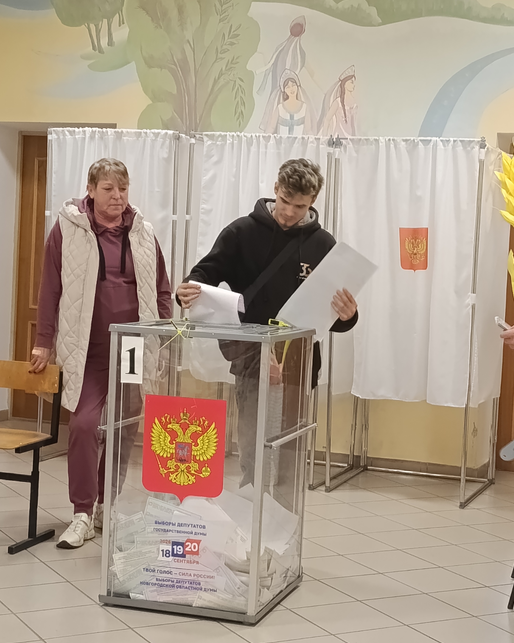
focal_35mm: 63
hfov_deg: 24.2
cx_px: 305
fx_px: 1198
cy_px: 338
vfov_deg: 30.0
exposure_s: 1/50.1
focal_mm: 4.94
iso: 462
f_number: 1.5
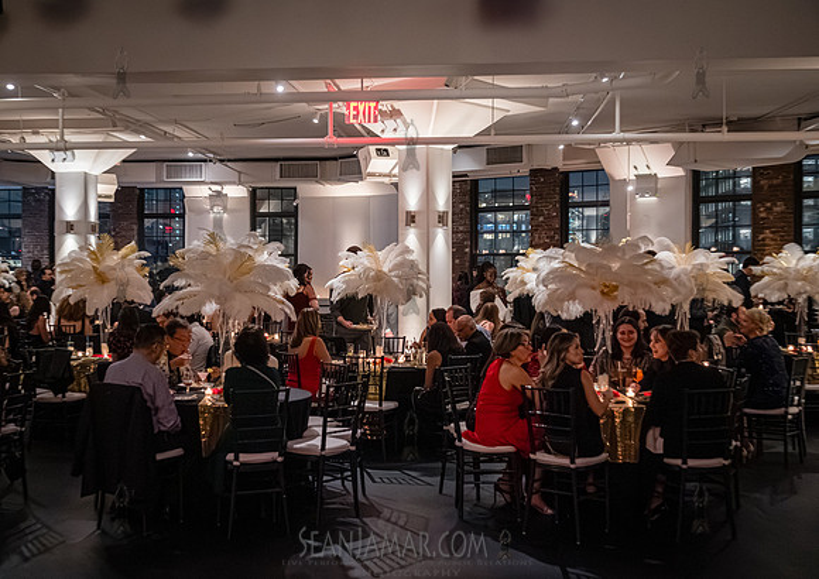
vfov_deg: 30.1
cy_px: 289
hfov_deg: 41.6
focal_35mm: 46
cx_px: 381
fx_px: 1076
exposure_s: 1/200
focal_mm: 44
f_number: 3.2
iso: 12800
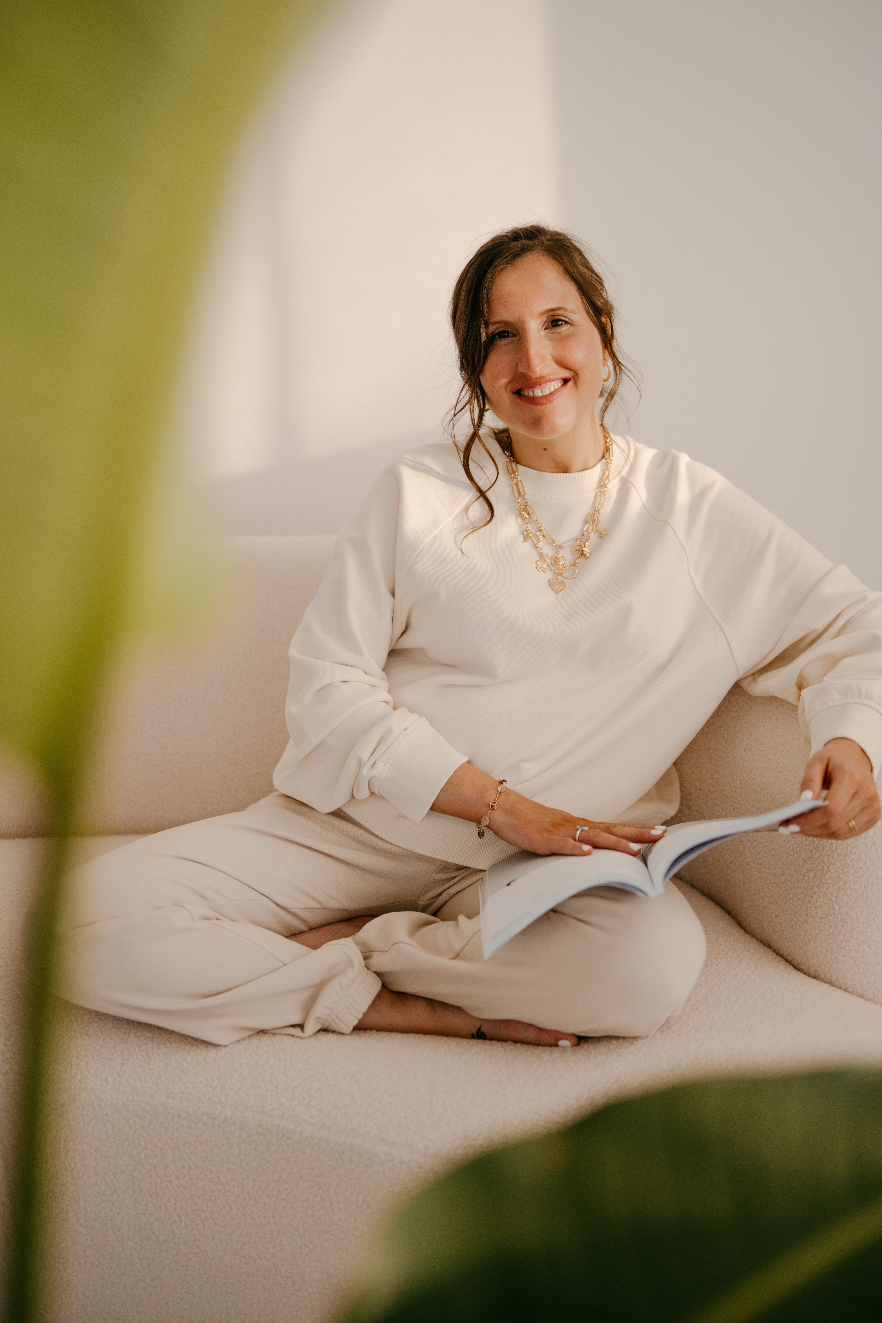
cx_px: 441
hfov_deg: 27.0
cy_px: 662
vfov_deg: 39.6
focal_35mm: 50
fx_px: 1837
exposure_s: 1/2000
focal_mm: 50
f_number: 1.6
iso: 640
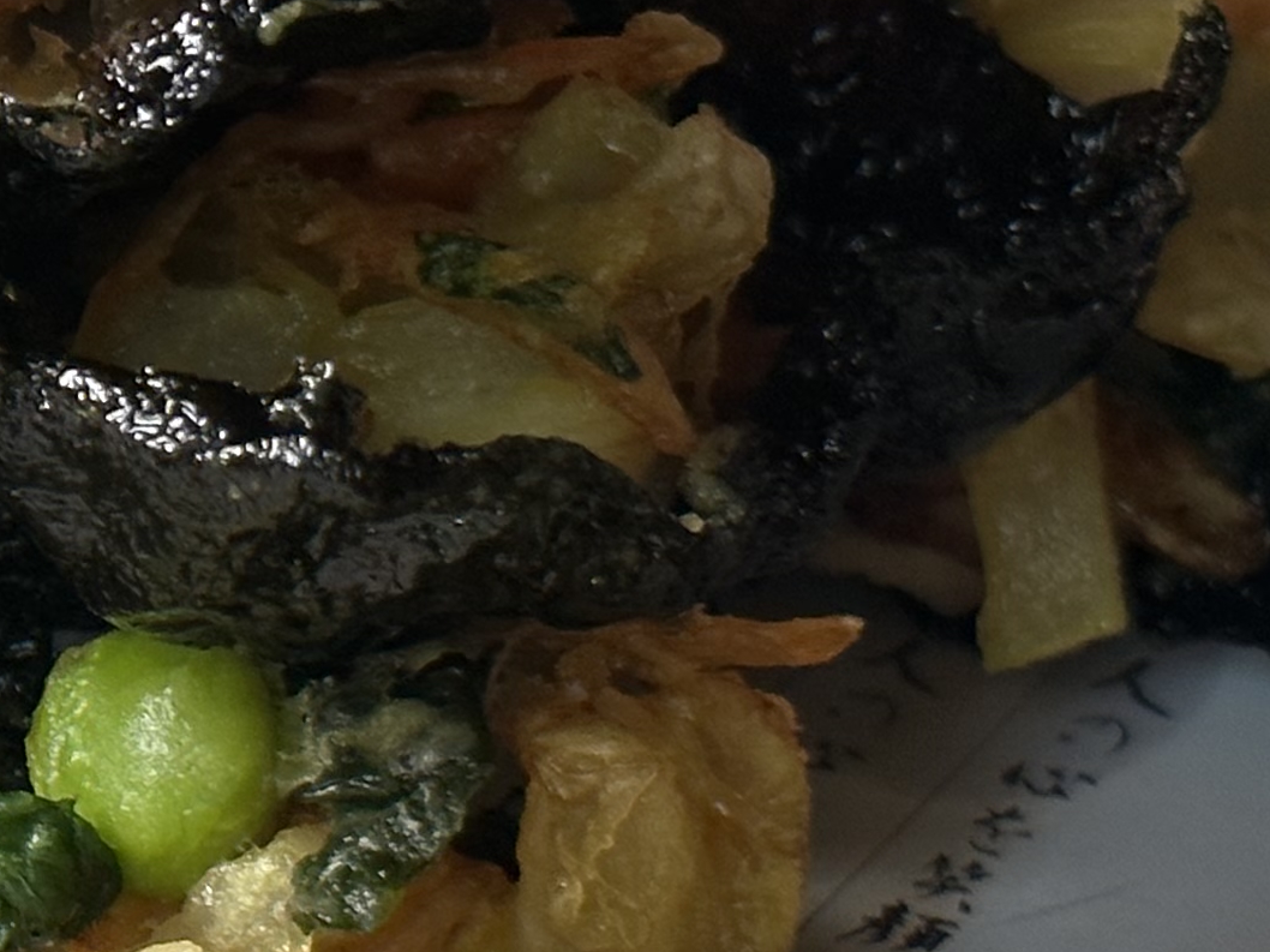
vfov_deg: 8.1
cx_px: -552
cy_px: 611
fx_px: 6712
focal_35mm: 183
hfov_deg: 10.5
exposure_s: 1/78
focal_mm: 6.86
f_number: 1.78
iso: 80
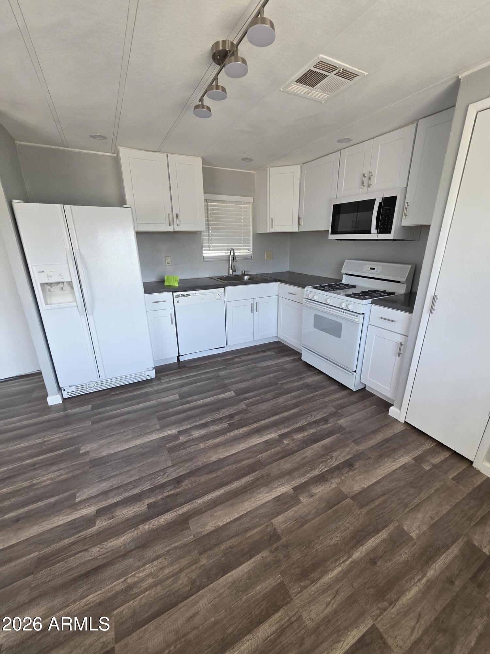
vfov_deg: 106.2
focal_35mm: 13
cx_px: 245
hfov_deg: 89.9
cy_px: 327
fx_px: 245
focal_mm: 2.2
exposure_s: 1/120
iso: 80
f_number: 1.9
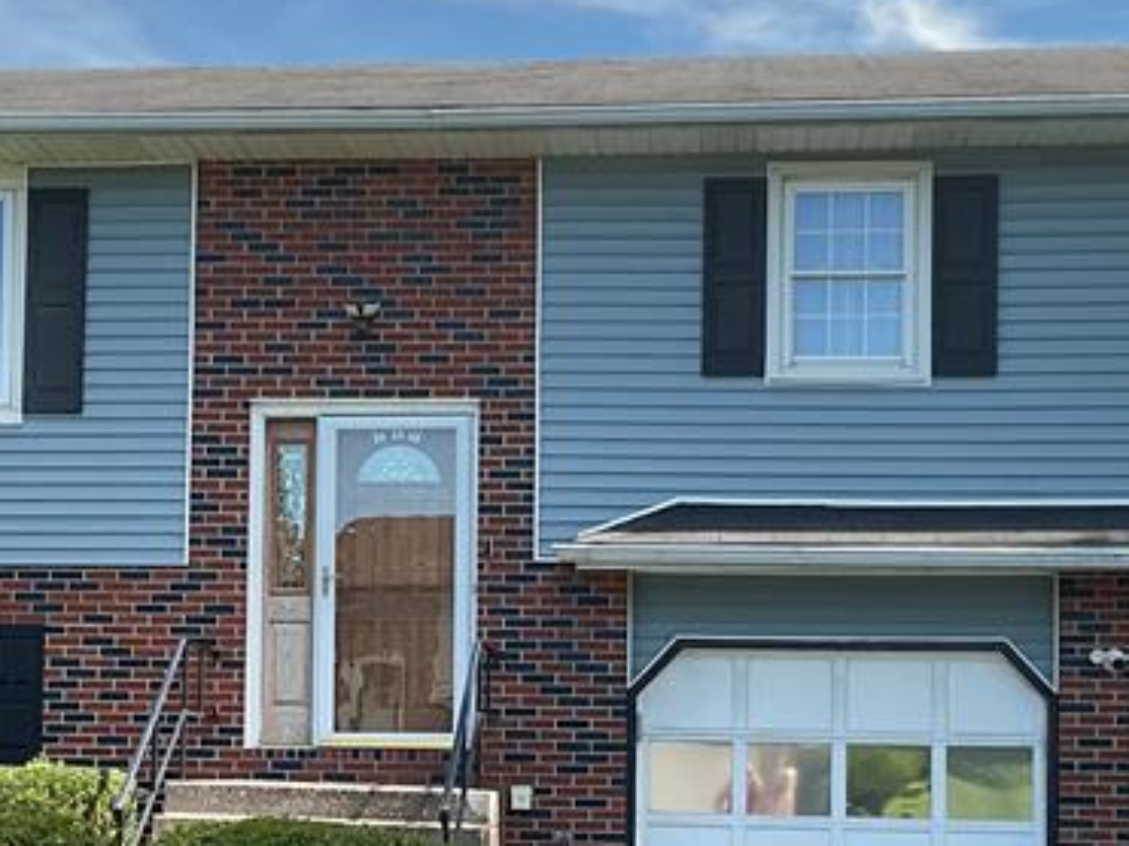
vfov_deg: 18.3
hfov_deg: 24.4
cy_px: 615
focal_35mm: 80
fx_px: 2608
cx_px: 432
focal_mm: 3
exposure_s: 1/316
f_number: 1.8
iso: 16
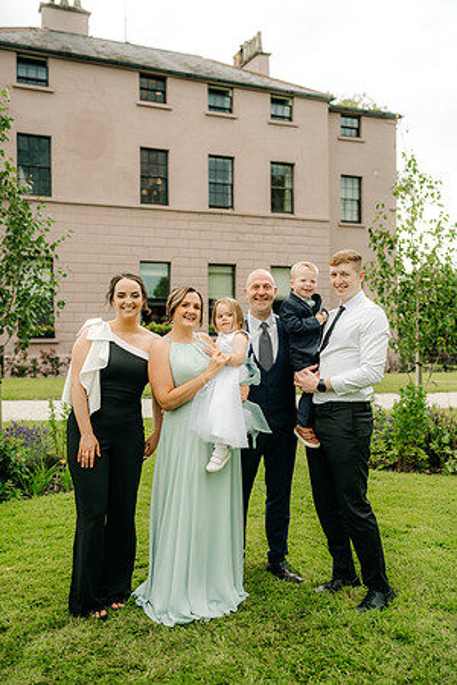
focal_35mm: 35
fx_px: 666
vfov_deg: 54.4
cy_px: 342
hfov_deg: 37.9
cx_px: 228
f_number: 2.2
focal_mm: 35
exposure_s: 1/500
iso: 100
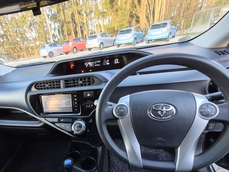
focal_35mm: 18
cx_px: 76
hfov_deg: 84.7
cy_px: 118
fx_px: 119
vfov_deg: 69.1
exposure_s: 1/50
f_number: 2.2
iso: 200
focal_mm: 1.74
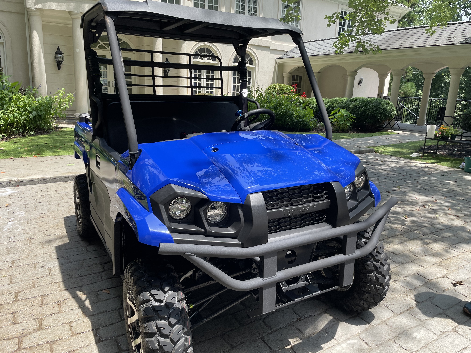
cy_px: 176
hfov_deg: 67.3
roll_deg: -3.1
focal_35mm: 26
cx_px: 236
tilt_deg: -12.9
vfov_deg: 53.1
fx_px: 354
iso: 32
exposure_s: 1/812
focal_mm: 4.2
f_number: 1.6
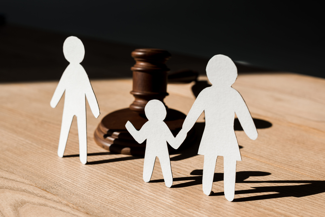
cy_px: 108
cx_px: 162
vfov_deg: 27.0
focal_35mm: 50
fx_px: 452
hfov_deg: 39.6
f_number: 5.6
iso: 100
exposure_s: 1/500
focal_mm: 50
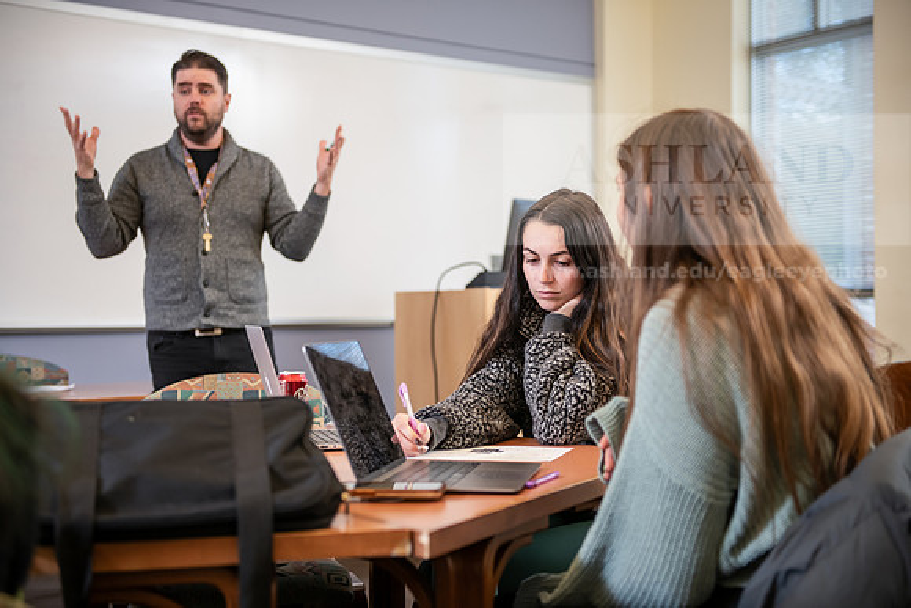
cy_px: 304
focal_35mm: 52
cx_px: 456
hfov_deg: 38.2
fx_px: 1316
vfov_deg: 26.0
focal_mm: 52
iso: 640
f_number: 2.8
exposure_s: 1/200
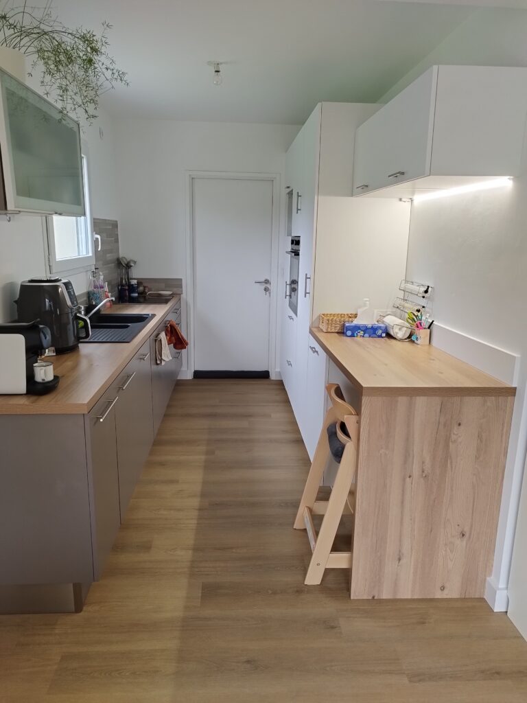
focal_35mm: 25
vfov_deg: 69.4
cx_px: 264
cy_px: 352
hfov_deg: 54.9
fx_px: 507
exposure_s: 1/50
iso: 430
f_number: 1.89
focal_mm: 5.95
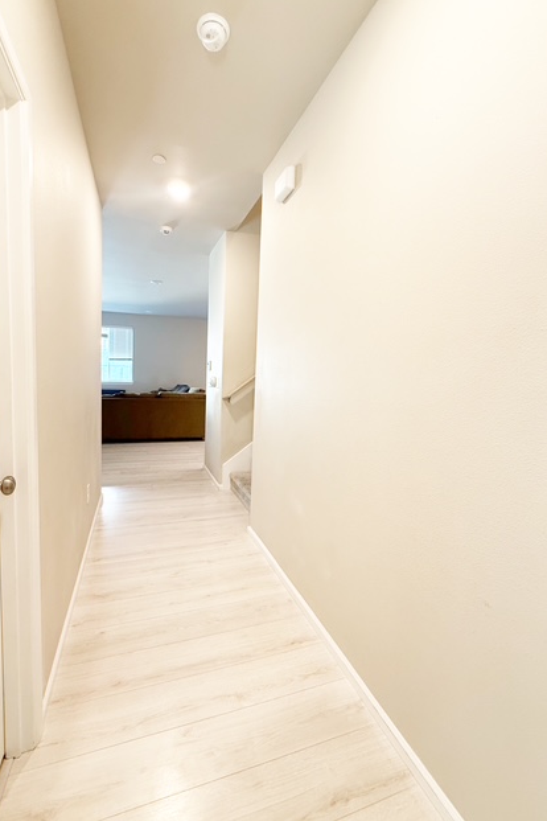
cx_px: 242
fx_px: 342
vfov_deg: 100.4
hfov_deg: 77.0
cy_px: 399
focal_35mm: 15
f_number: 2.2
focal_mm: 2.22
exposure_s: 1/60
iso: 200
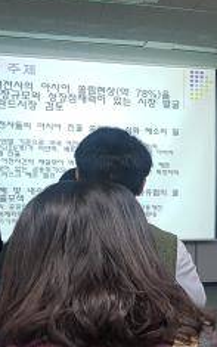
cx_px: 257
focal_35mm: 68
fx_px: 643
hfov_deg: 18.2
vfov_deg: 29.9
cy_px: 243
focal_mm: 4.3
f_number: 1.7
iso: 160
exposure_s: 1/60
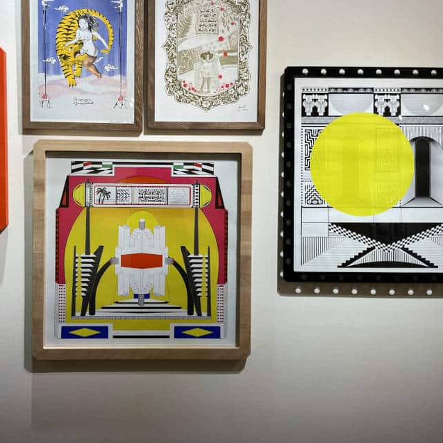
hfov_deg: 45.7
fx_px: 521
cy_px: 199
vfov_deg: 46.0
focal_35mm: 36
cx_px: 168
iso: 32
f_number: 1.6
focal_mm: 4.2
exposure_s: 1/100
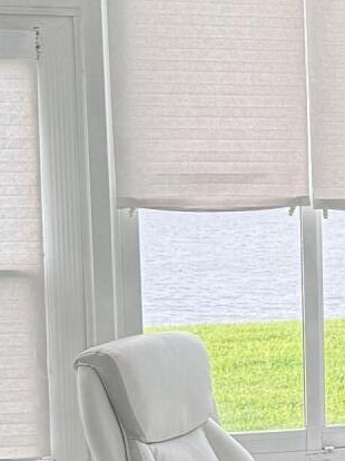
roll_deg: -0.7
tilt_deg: -6.5
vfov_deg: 17.0
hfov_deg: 11.6
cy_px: 296
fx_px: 1543
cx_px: 659
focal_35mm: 116
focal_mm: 6.76
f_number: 1.78
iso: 200
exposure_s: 1/184
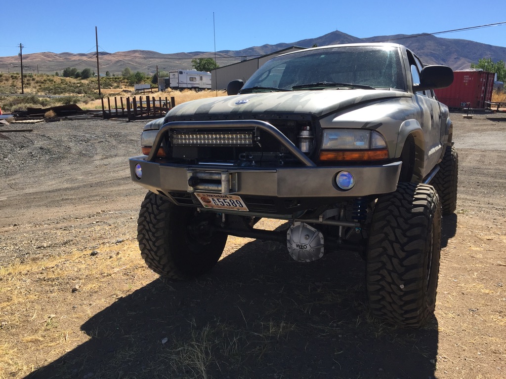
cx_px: 253
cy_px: 190
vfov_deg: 48.2
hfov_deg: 61.7
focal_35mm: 29
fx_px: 424
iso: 32
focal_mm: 4.15
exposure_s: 1/1412
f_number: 2.2
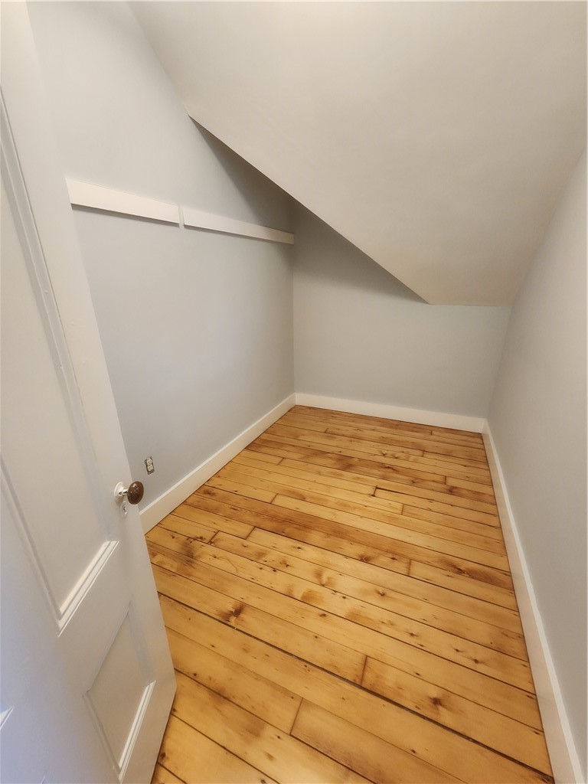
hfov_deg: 89.9
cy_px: 392
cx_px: 294
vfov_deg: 106.2
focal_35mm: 13
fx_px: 294
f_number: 2.2
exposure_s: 1/40
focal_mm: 2.2
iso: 400
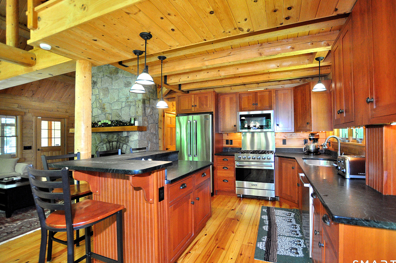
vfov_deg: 73.6
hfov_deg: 96.8
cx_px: 205
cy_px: 131
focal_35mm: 16
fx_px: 176
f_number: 3.5
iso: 1600
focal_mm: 10
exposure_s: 1/80
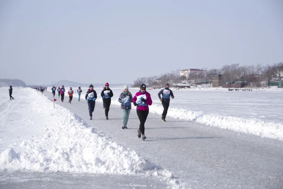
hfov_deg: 29.7
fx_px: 535
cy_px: 94
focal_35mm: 68
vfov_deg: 20.0
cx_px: 142
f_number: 5
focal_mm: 68
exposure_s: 1/1600
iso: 200
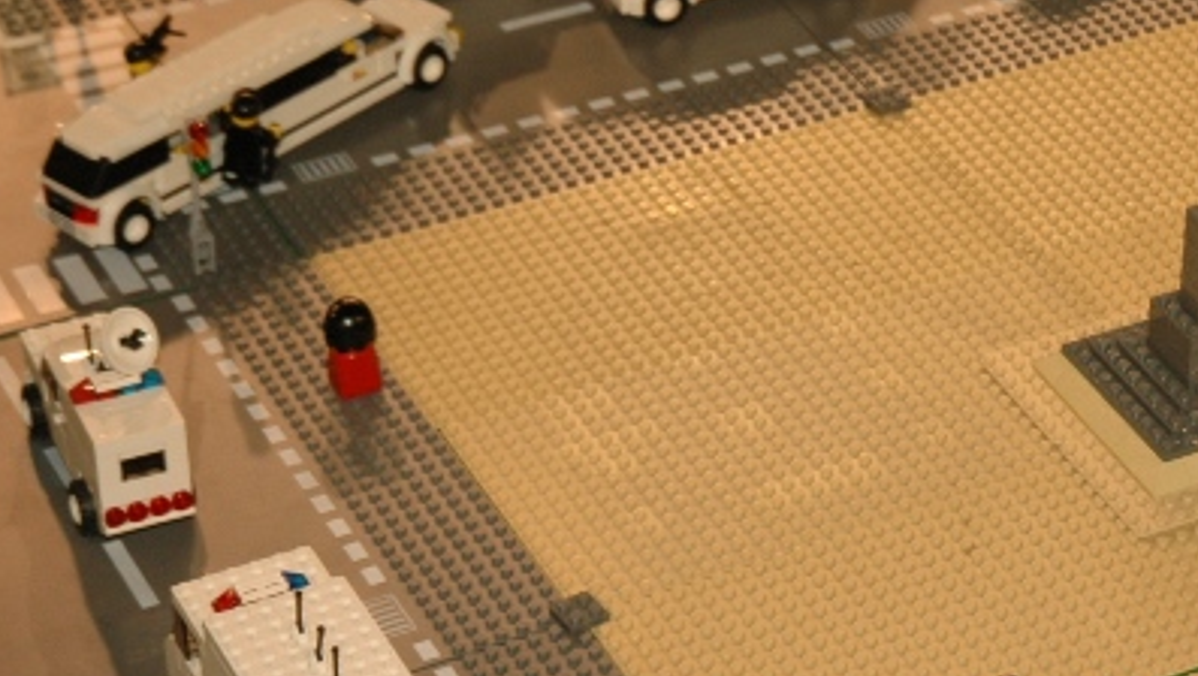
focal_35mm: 139
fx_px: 4419
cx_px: 1201
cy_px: 352
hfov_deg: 15.2
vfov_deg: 8.7
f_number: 4.5
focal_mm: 44
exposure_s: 1/125
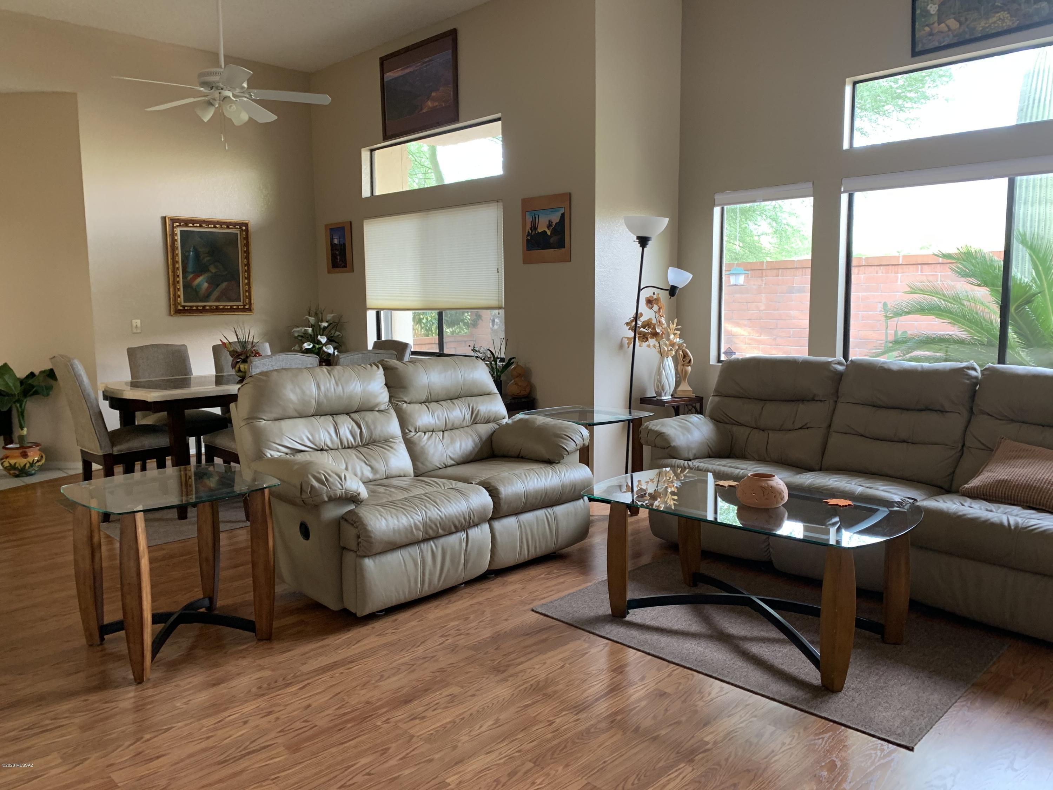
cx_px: 526
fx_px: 791
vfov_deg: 53.1
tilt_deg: -6.2
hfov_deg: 67.3
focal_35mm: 26
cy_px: 395
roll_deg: -0.1
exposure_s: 1/60
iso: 125
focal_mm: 4.25
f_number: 1.8
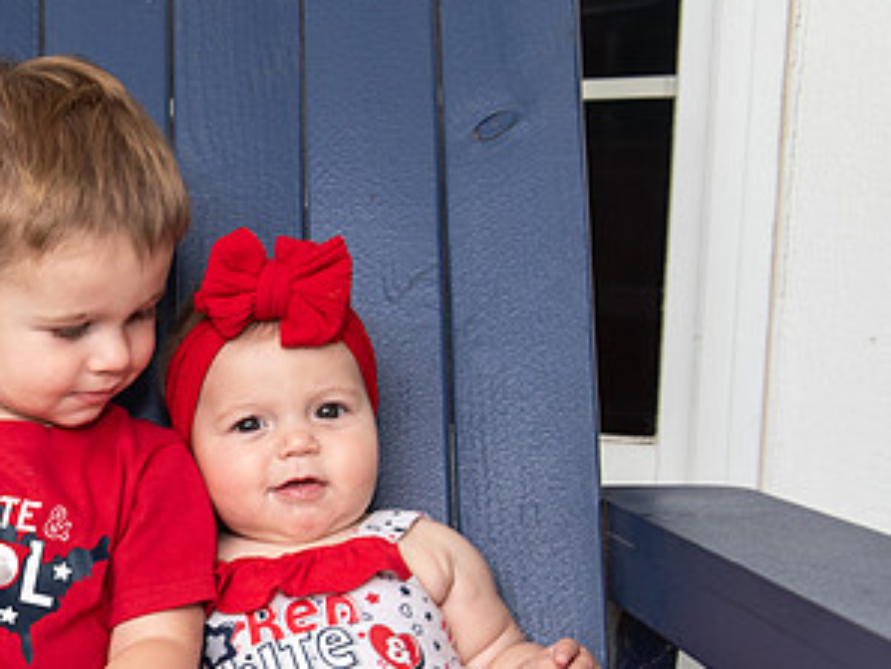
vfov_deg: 18.3
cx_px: -128
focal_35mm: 80
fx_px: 2061
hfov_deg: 22.8
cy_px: 542
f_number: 5.6
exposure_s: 1/100
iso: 400
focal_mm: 34
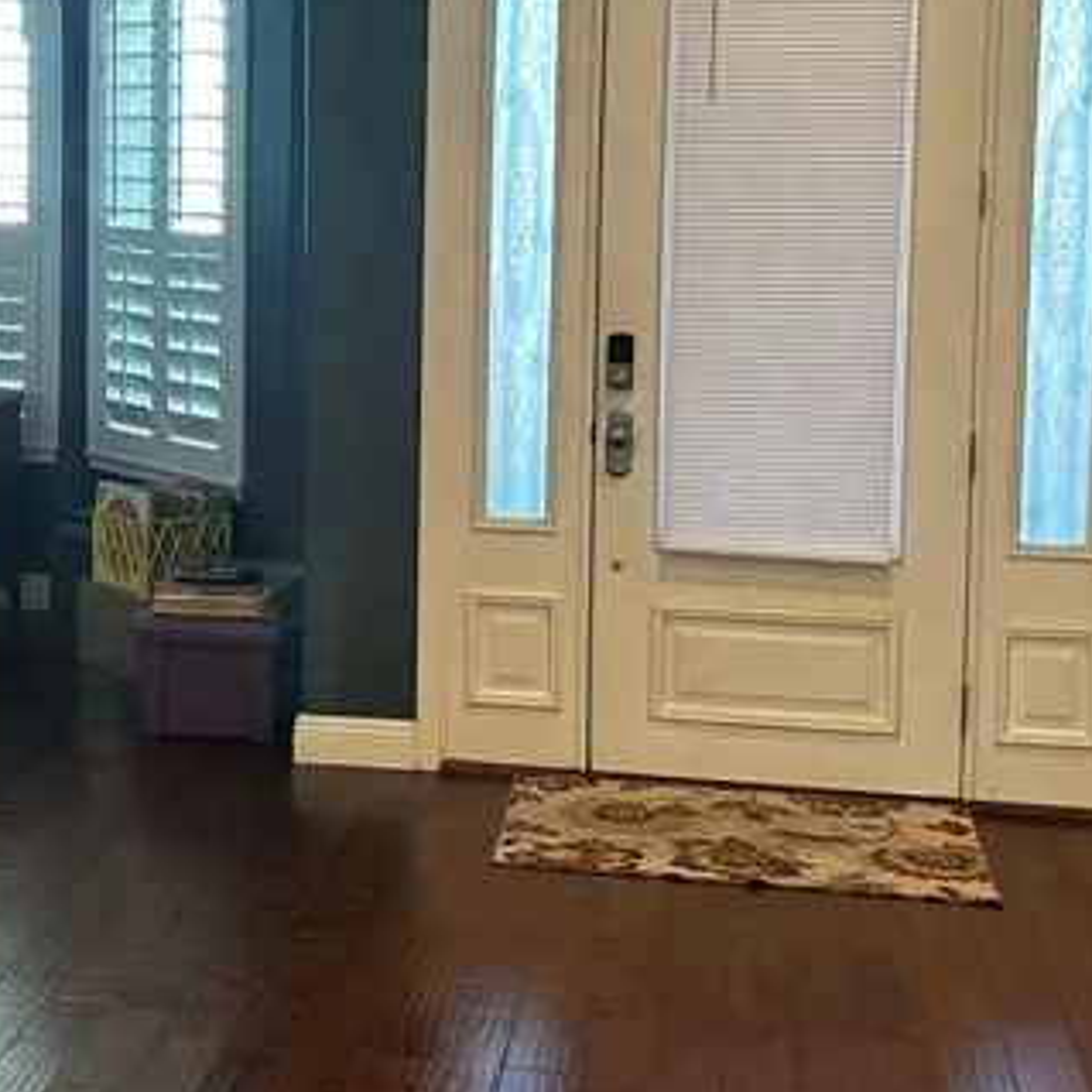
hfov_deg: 24.7
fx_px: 2427
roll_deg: -0.4
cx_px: 127
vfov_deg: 25.2
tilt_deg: -4.2
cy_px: 363
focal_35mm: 68
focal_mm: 6.86
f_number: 1.78
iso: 160
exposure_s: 1/60
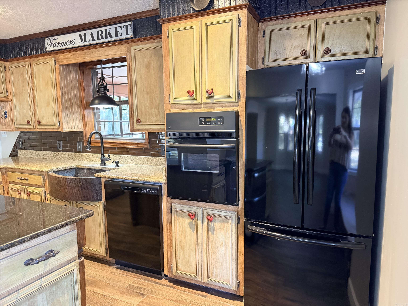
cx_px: 204
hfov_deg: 71.6
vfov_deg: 56.8
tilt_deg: -6.6
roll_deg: +0.6
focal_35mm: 24
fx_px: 283
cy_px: 153
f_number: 1.78
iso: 640
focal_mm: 6.76
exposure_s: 1/60
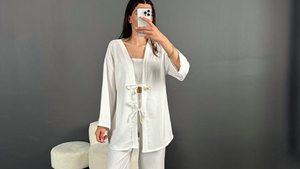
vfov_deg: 33.7
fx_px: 278
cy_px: 95
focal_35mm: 35
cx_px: 150
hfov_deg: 56.6
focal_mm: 6.86
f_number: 1.78
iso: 100
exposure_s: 1/121
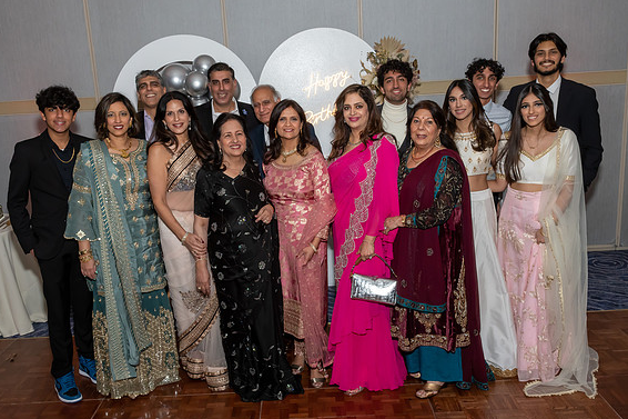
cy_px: 217
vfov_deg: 37.8
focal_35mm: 35
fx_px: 610
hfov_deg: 54.4
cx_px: 311
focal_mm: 19
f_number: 9
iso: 640
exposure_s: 1/250
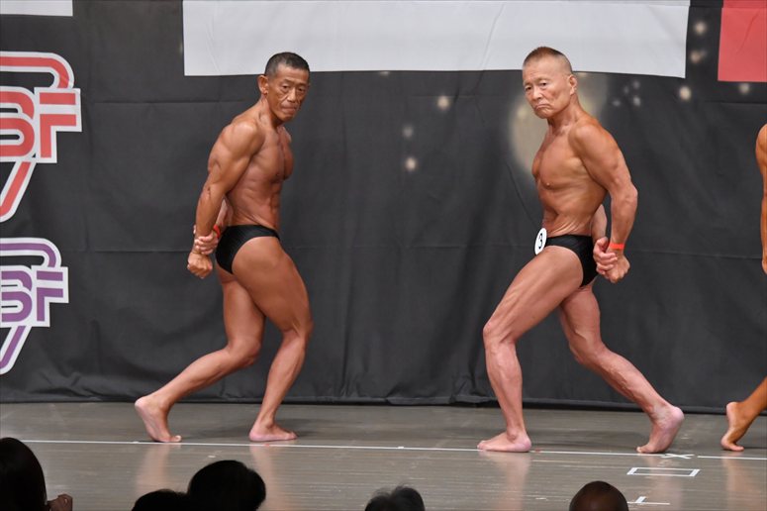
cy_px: 256
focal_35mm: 240
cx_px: 384
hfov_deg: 8.6
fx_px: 5111
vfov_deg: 5.7
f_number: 5.6
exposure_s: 1/400
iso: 5000
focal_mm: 160
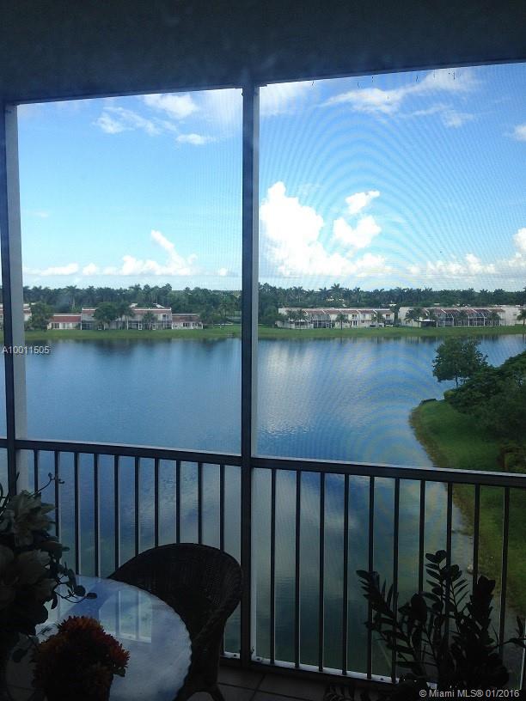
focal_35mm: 33
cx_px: 263
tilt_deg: -2.2
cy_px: 350
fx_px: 669
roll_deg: -0.8
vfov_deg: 55.4
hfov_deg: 42.9
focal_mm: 4.12
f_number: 2.4
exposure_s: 1/653
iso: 50
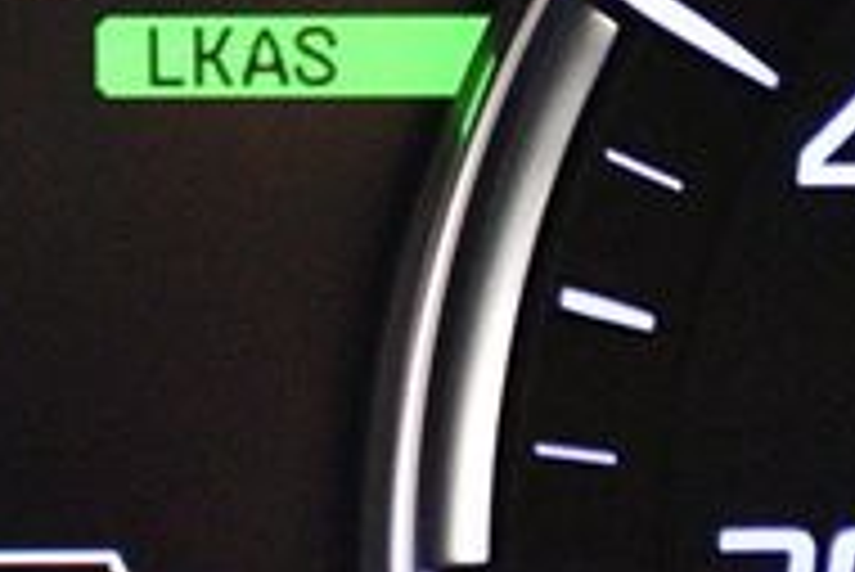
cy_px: -338
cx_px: -50
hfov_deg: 7.4
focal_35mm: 276
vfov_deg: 4.9
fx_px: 6560
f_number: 5.6
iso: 11400
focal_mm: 55
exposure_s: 1/60
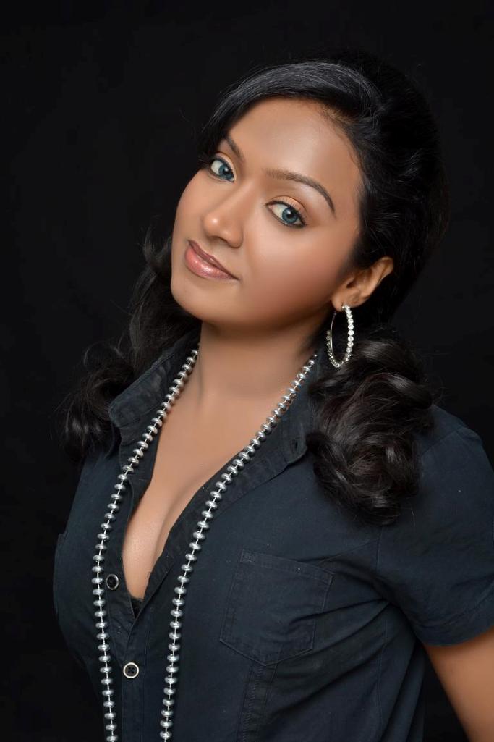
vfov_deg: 23.4
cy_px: 371
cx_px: 247
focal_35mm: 87
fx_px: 1791
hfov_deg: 15.7
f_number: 13
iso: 100
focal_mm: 58
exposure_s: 1/125
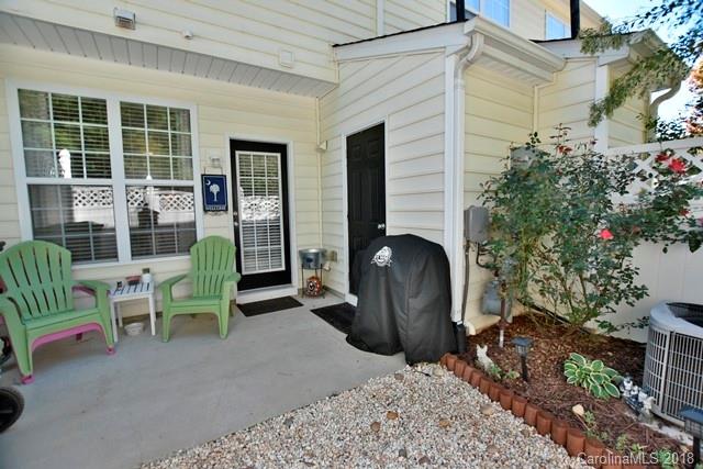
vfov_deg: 77.4
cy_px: 234
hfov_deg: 100.4
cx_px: 352
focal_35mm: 15
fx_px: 293
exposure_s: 1/1000
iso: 640
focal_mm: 10
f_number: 3.5
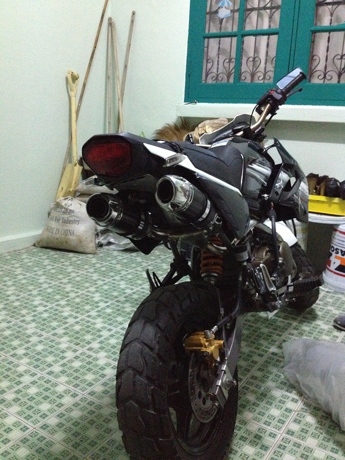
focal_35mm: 35
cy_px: 230
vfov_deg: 52.6
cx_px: 172
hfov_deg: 40.7
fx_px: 465
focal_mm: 4.28
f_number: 2.4
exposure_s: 1/15
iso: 800
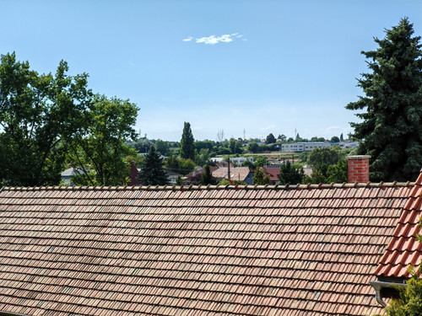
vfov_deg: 21.6
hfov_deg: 28.6
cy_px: 158
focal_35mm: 68
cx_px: 211
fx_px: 829
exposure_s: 1/810
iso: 50
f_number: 2.4
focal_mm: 8.67
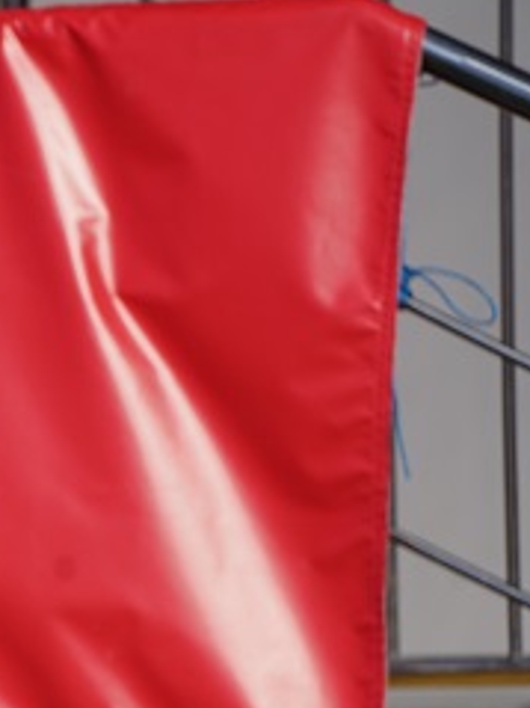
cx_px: -338
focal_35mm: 967
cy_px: 554
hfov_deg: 1.5
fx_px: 19758
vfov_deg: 2.1
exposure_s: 1/2000
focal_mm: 400
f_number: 5.6
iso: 200
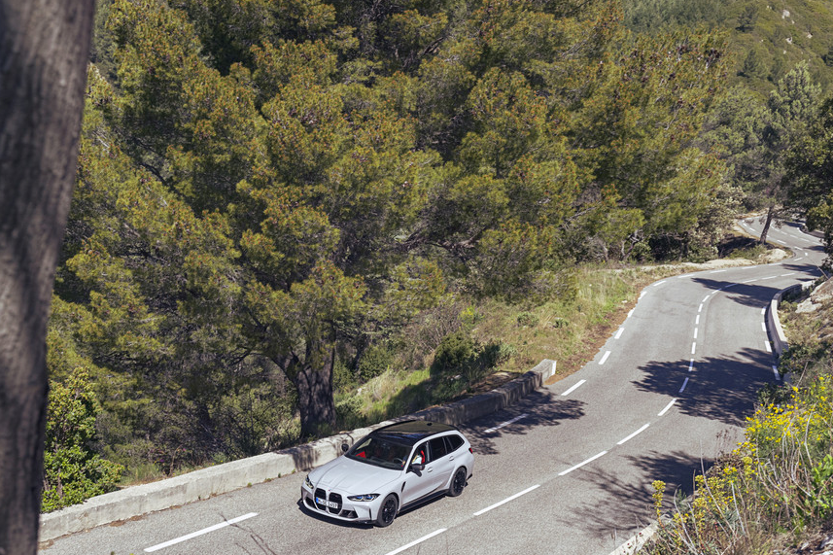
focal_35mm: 49
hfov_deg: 40.1
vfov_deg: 27.3
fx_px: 1134
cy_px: 385
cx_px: 316
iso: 320
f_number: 8
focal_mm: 35
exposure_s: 1/320
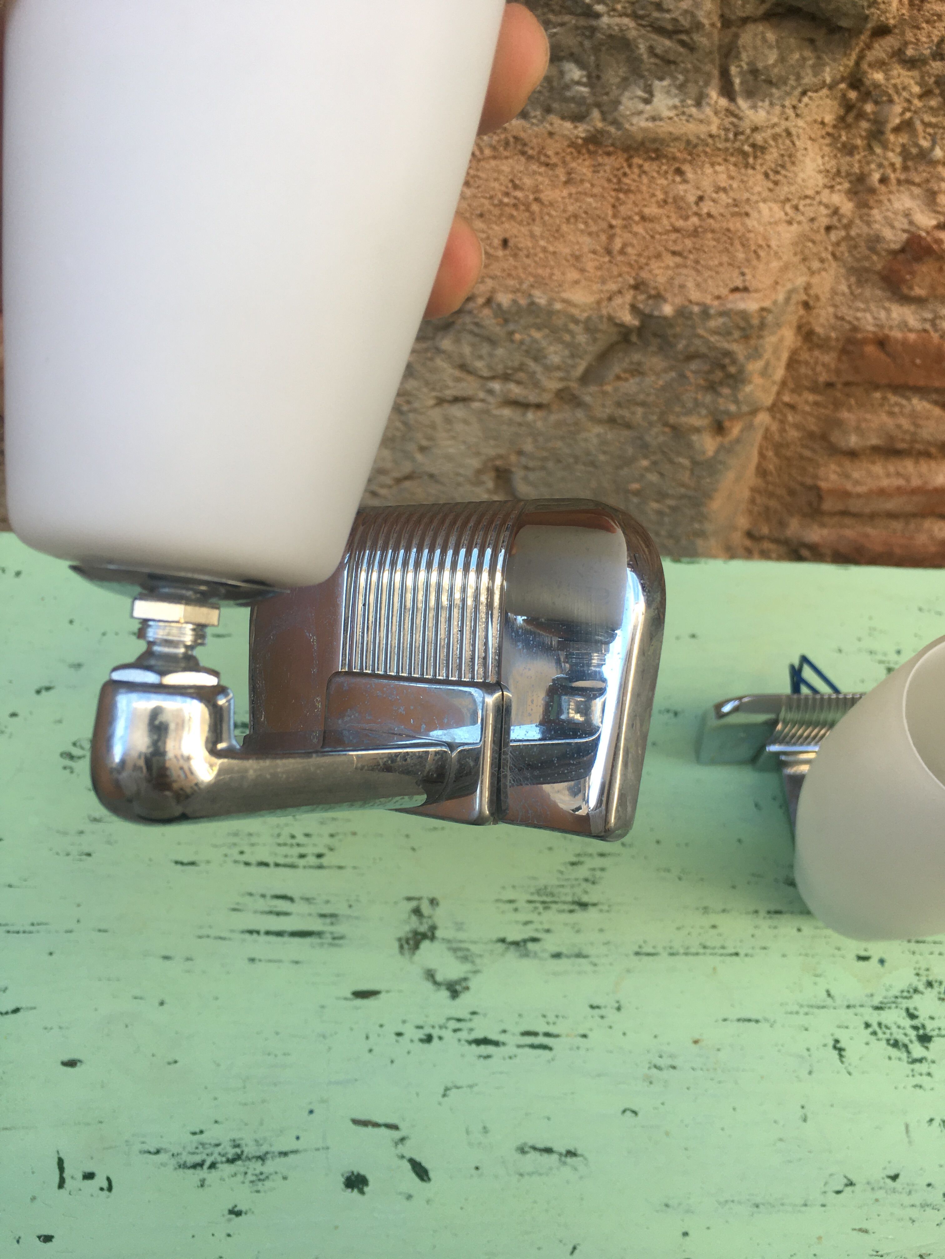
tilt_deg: -56.1
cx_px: 472
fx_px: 1056
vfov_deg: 61.7
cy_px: 630
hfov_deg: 48.2
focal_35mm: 29
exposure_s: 1/114
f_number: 2.2
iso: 25
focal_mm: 4.15
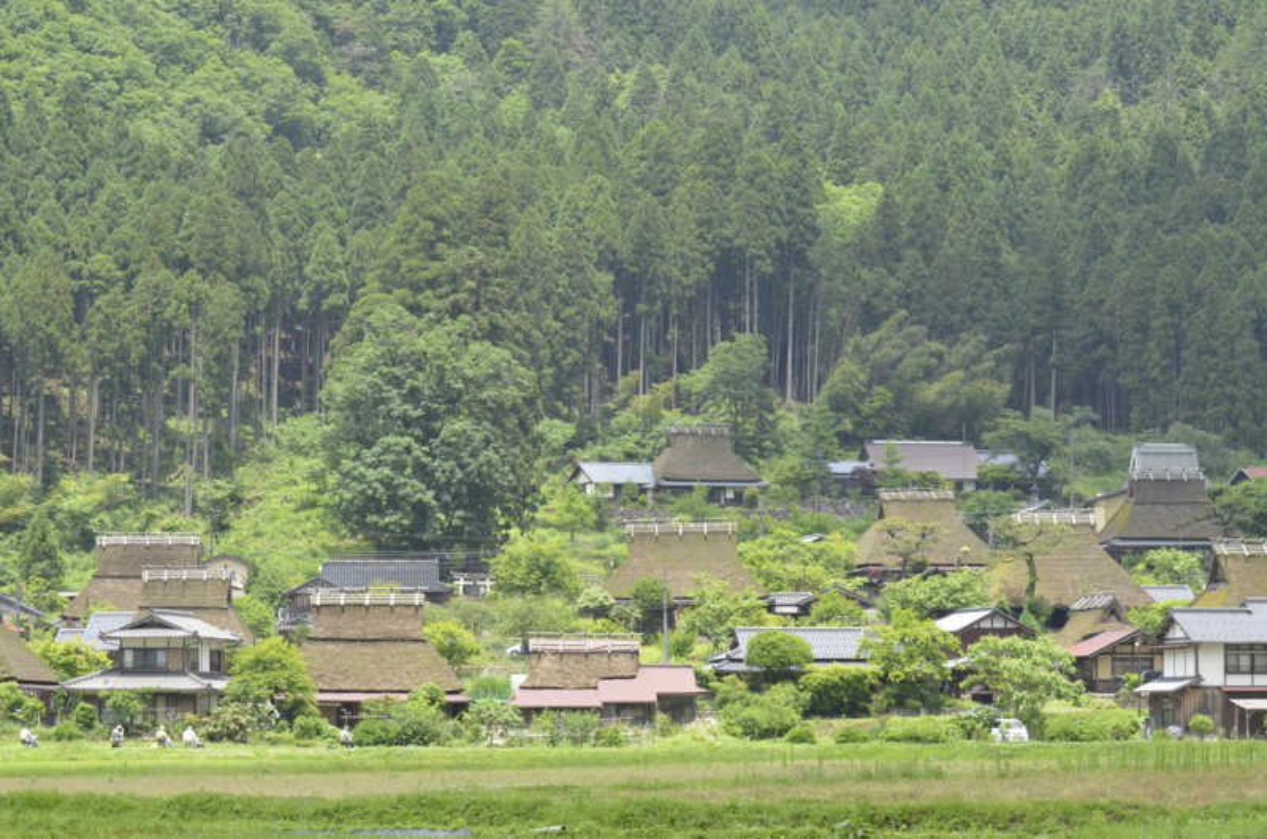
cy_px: 420
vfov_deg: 13.0
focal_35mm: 105
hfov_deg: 19.5
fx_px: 3688
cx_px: 634
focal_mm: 70
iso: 800
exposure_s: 1/1000
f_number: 6.7
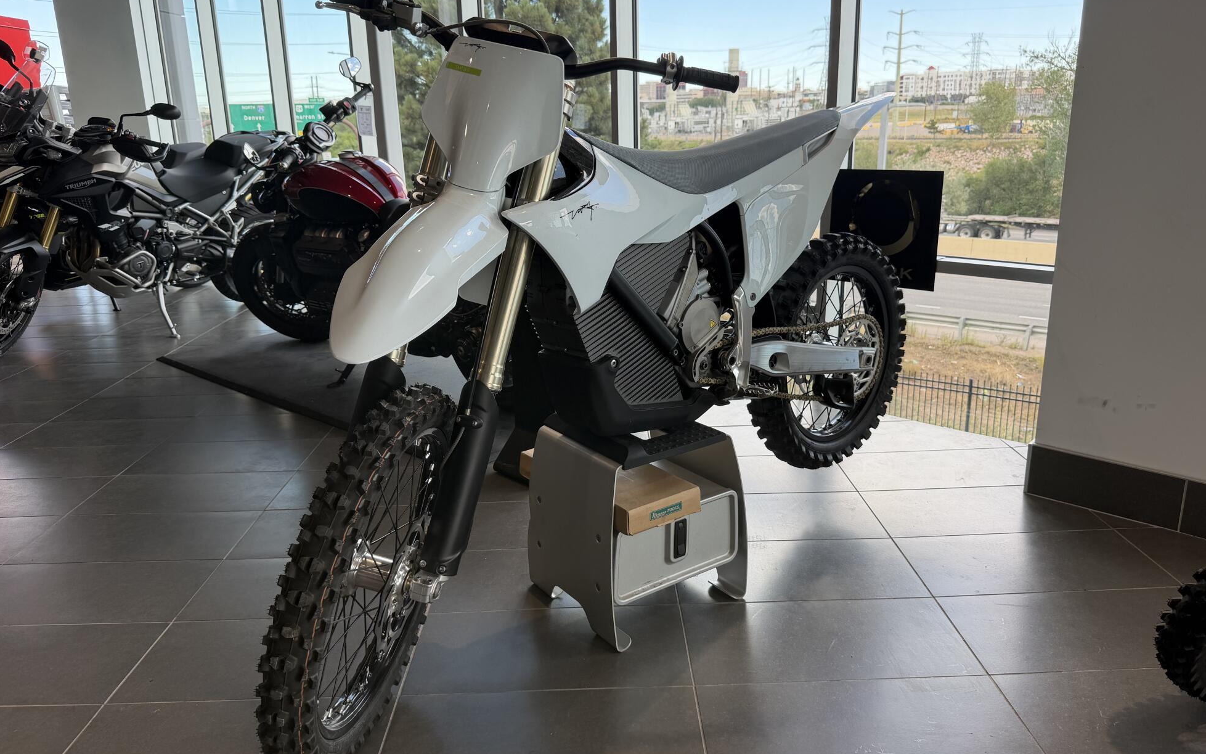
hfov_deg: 70.4
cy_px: 356
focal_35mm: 26
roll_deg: +2.4
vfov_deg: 47.6
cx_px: 605
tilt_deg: -15.3
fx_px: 855
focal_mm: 6.76
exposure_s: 1/283
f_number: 1.78
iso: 64
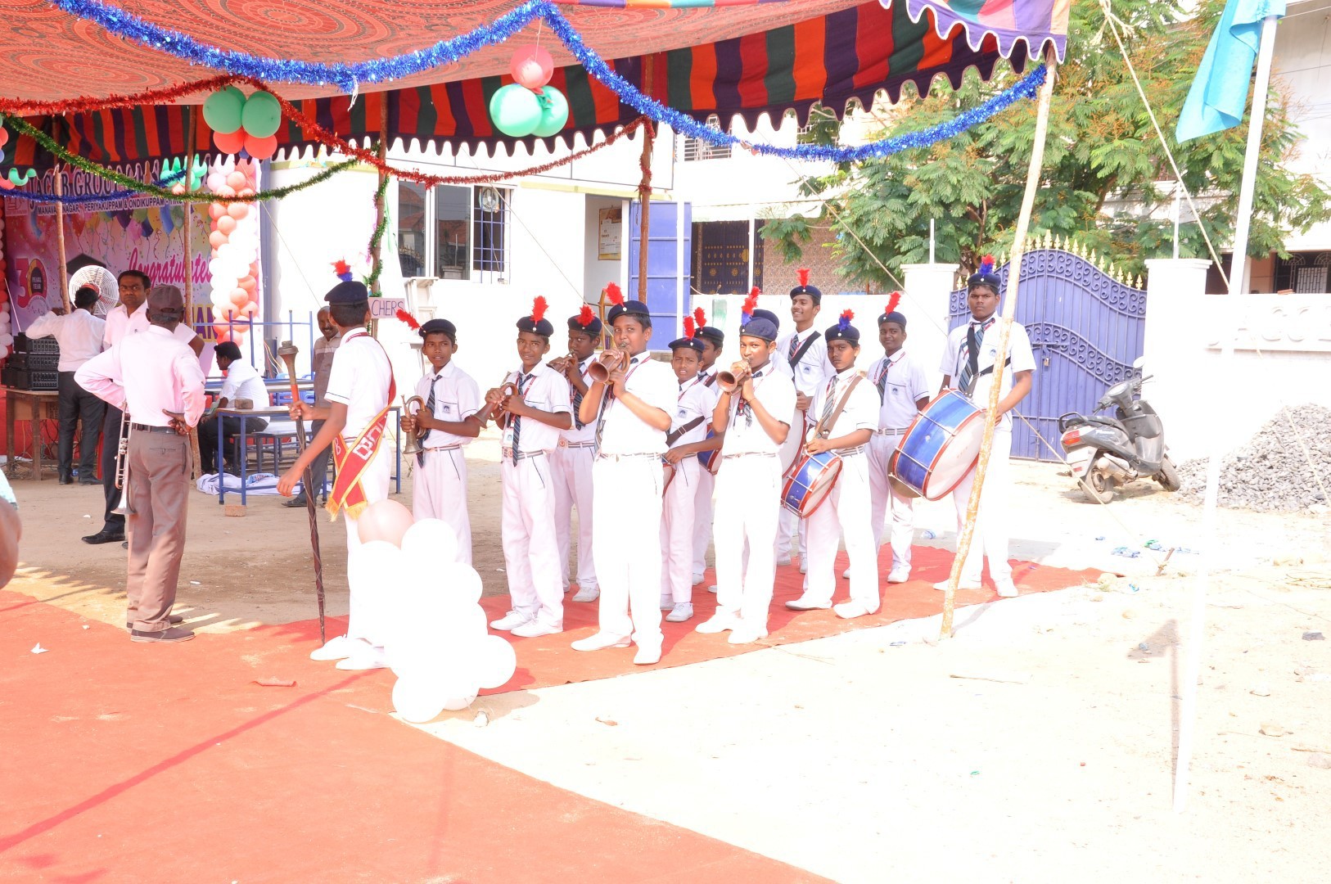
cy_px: 442
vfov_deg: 31.8
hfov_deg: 46.4
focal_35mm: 42
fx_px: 1551
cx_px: 666
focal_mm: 28
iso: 400
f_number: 10
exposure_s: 1/100
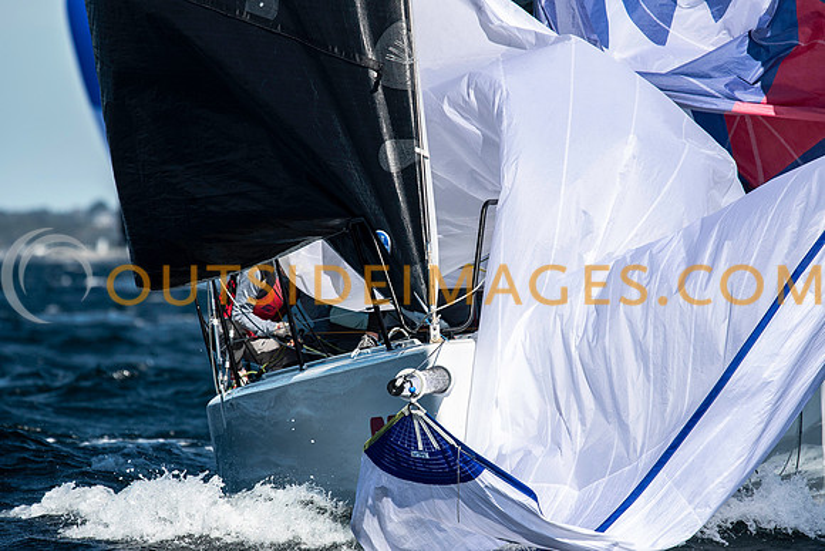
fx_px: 10314
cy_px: 276
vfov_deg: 3.1
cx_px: 412
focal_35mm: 450
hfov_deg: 4.6
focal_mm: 300
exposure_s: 1/2500
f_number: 5
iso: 320
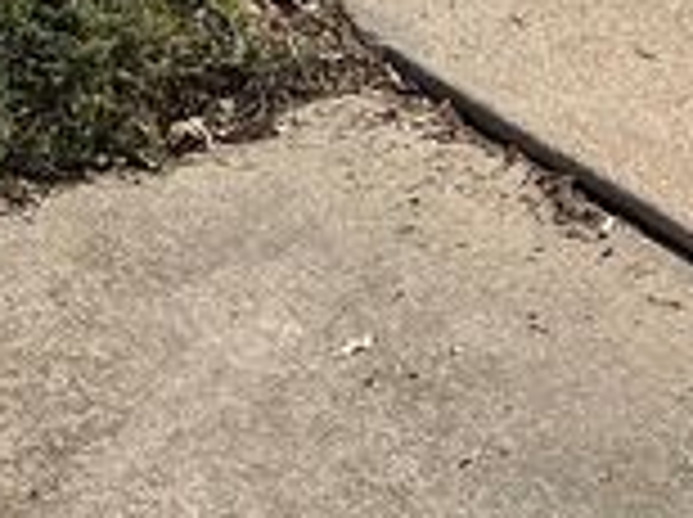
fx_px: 3198
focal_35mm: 160
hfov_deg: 12.2
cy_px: -1176
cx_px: 742
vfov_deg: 7.7
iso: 80
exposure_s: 1/6711
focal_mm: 6.76
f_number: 1.78
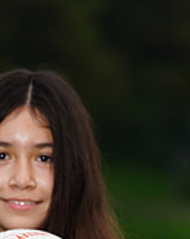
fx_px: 4345
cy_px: 346
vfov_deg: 3.1
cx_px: 3
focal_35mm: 617
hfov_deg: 2.5
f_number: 5.6
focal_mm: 185
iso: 200
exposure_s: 1/200
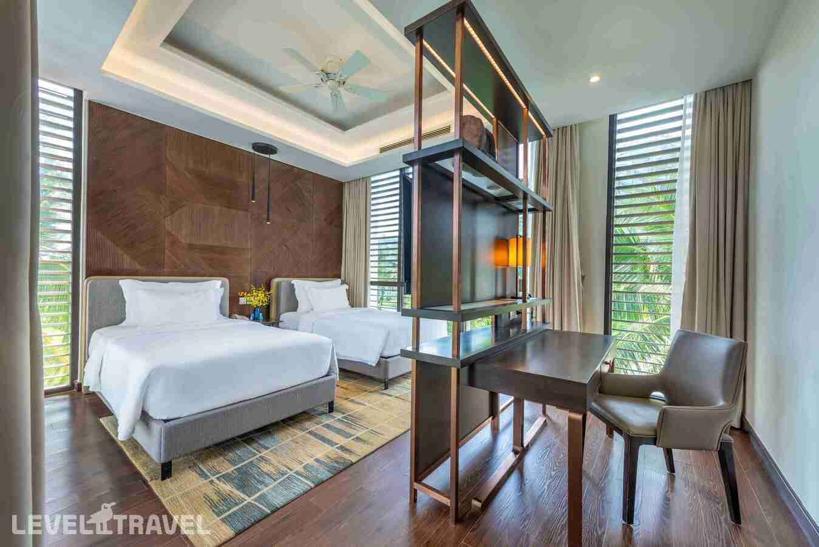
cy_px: 274
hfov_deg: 104.2
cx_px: 410
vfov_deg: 81.2
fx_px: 319
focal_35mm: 14
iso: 100
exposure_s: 1/20
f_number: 9
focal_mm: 14
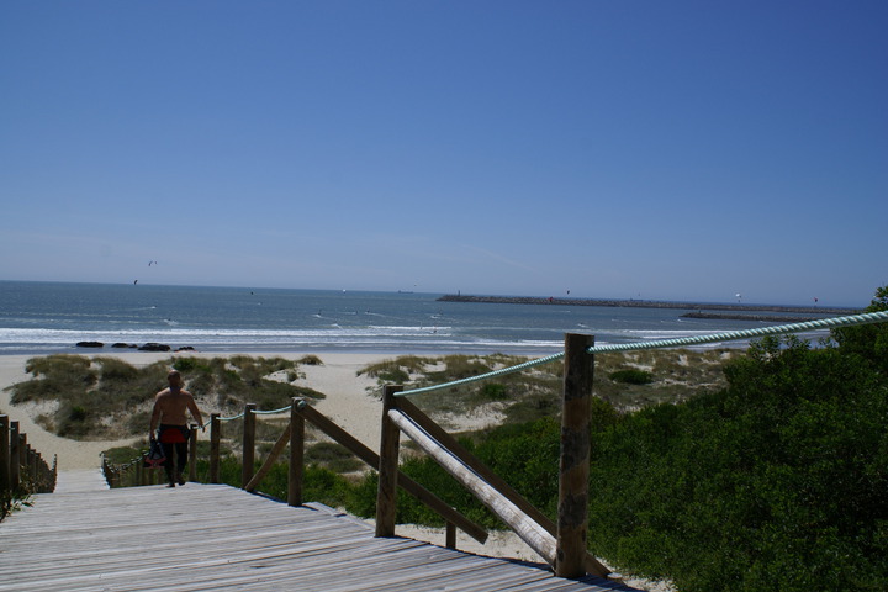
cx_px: 444
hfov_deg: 61.9
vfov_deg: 43.6
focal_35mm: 30
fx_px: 740
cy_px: 296
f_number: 10
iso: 100
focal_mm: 20
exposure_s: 1/500
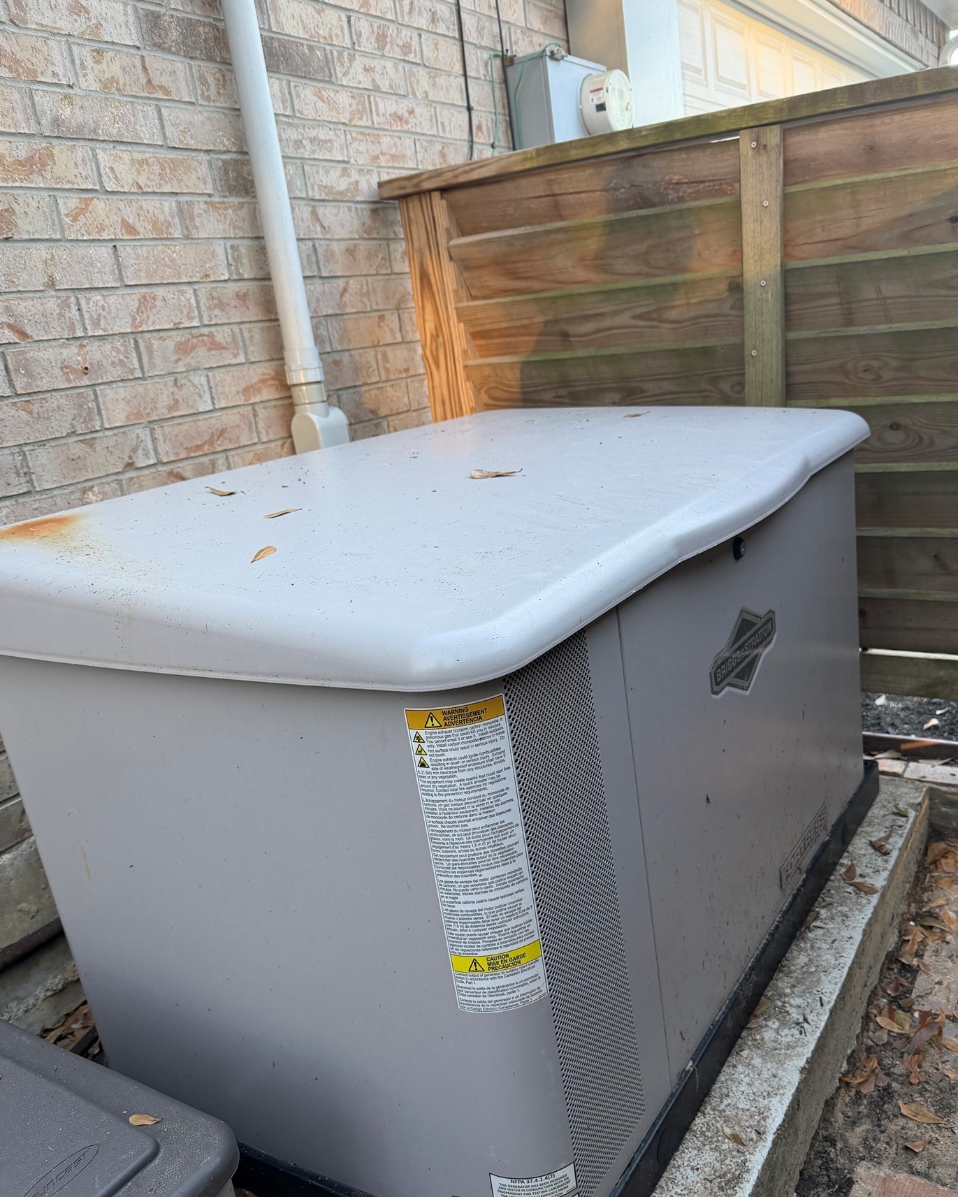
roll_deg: +6.8
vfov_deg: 62.0
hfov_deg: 51.5
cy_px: 673
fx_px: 992
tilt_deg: -17.7
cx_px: 523
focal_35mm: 28
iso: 160
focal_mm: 6.76
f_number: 1.78
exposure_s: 1/121
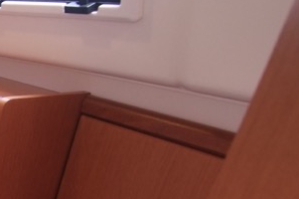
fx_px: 431
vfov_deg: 23.7
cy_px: 236
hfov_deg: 27.7
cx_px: -137
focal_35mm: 52
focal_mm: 11.5
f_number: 4.5
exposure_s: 1/20
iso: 800
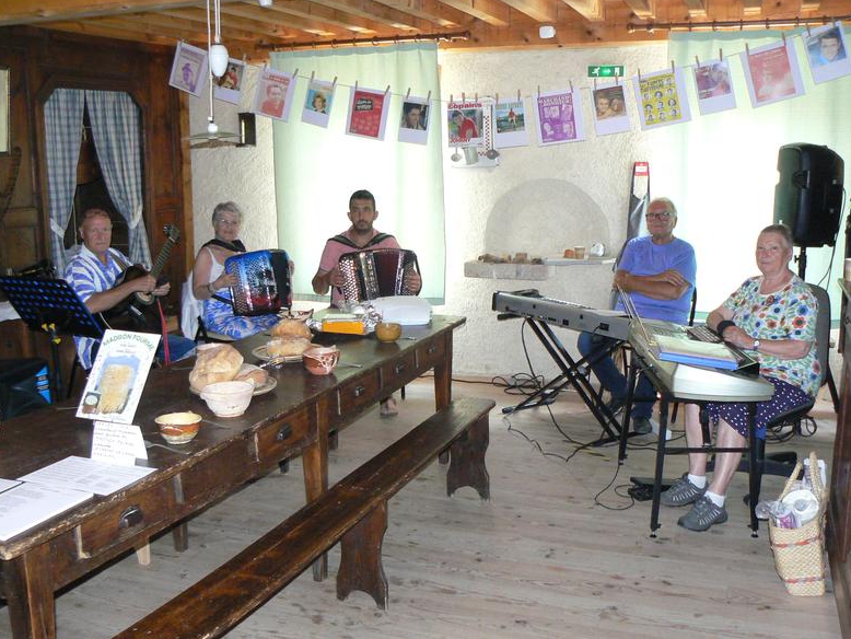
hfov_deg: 50.1
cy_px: 313
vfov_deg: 38.7
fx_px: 910
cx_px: 426
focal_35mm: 37
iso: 320
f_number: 2.8
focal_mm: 6
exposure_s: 1/30
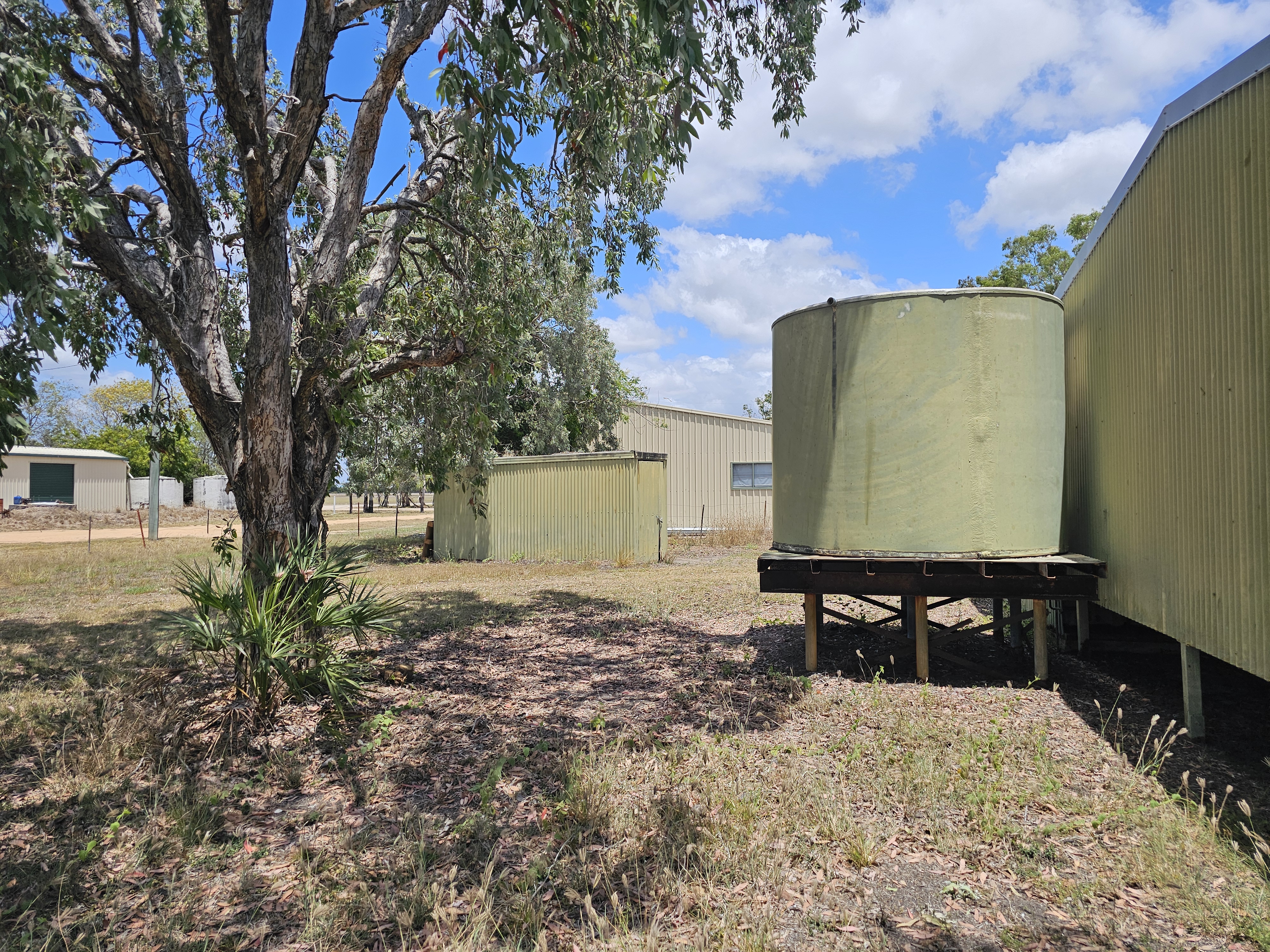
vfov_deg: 58.9
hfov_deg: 73.9
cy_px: 476
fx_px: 844
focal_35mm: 23
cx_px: 635
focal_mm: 6.3
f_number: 1.7
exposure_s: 1/1314
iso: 16
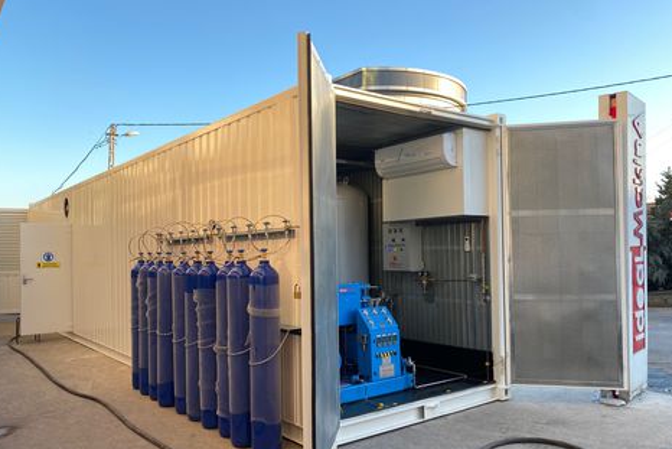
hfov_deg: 63.6
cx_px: 327
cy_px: 246
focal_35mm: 29
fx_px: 541
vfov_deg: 44.9
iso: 32
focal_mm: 4.25
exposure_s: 1/122
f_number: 1.8
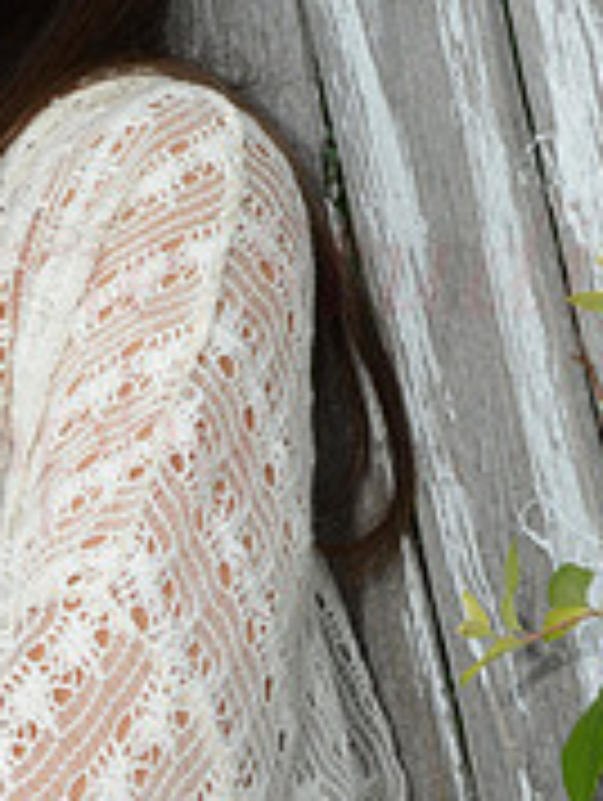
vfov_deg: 14.0
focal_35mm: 141
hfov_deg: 10.4
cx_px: -124
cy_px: 292
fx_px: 3267
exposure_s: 1/125
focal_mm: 45
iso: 1600
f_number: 9
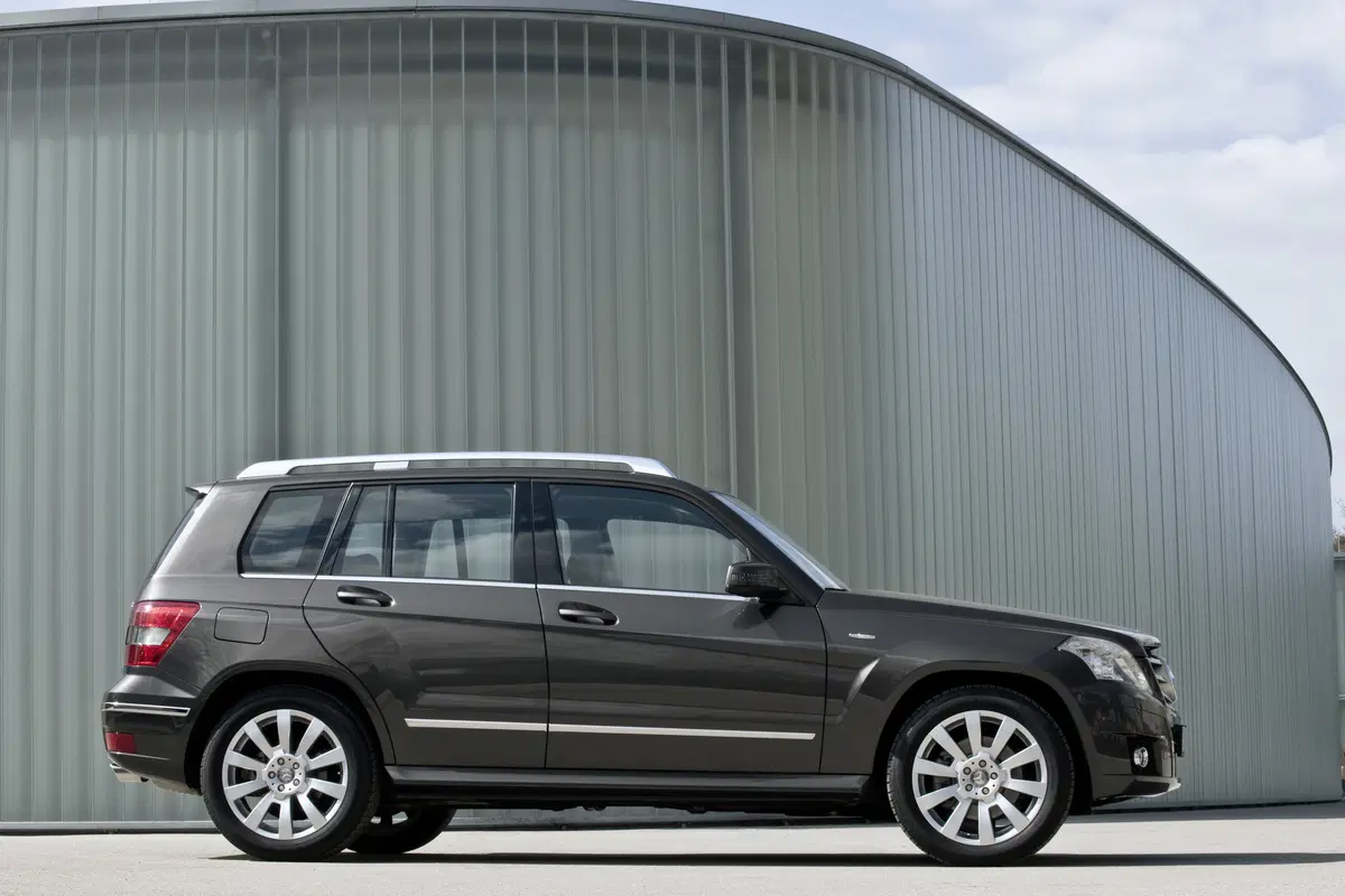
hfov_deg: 25.4
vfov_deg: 17.1
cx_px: 672
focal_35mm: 80
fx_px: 2989
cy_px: 448
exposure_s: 1/25
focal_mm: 80
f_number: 16
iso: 100
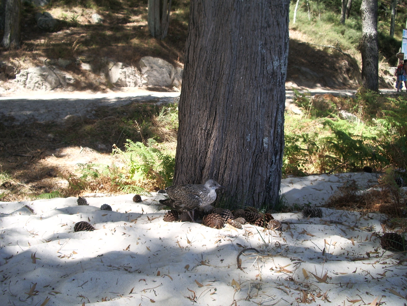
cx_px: 204
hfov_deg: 52.6
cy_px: 153
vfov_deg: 40.7
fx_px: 412
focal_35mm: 35
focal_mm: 5.8
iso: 50
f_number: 4.3
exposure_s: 1/125
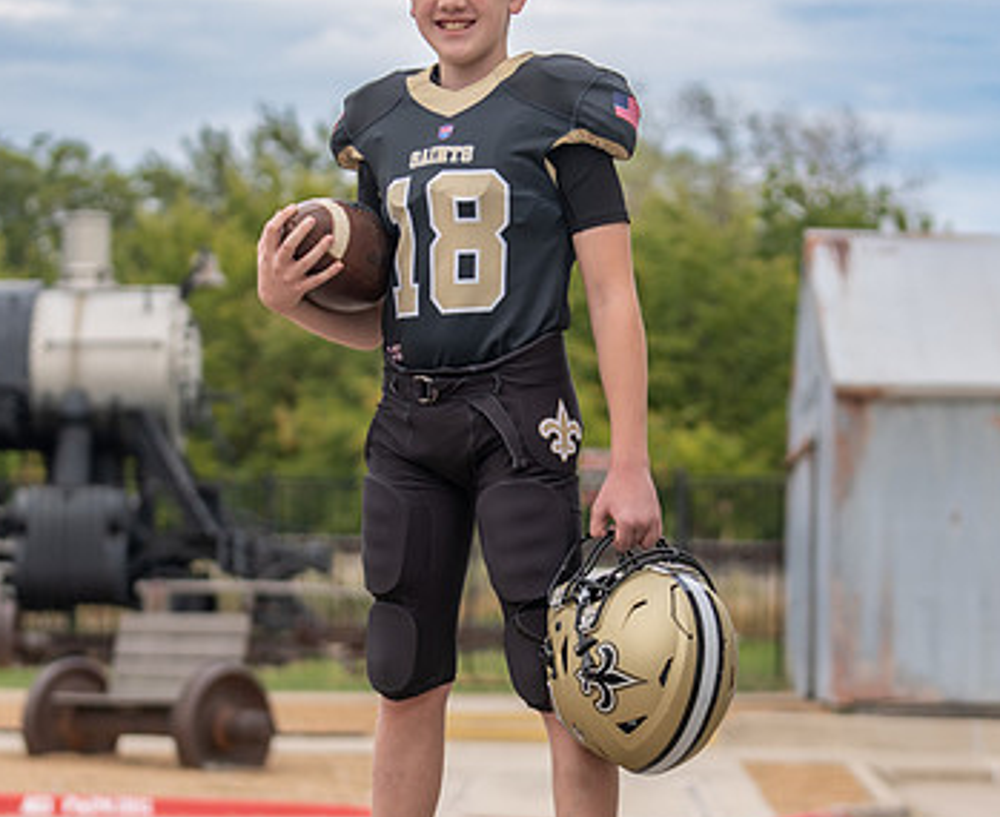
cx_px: 498
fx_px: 3909
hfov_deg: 14.6
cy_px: 460
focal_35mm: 131
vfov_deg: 11.9
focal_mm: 70
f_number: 2.8
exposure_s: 1/400
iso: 100
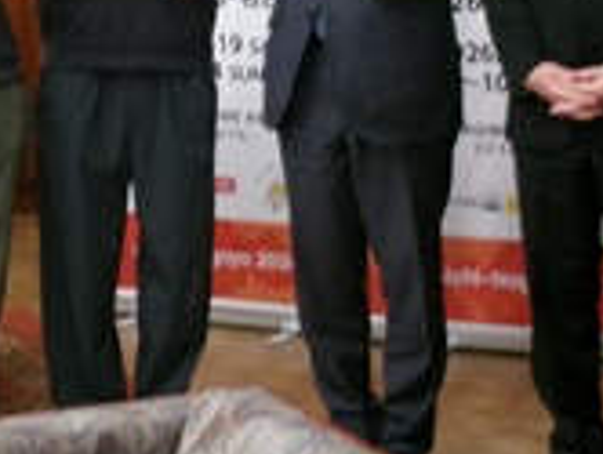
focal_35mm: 153
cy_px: -11
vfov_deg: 9.6
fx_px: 2669
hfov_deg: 12.9
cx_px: 156
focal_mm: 9.5
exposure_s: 1/17
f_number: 4.9
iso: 400
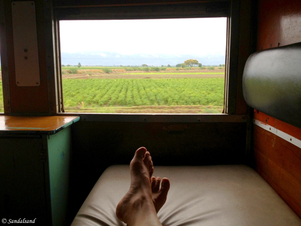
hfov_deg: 52.6
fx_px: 304
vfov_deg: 40.7
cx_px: 150
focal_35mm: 35
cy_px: 113
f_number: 2.4
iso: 64
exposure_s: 1/120
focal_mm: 4.28
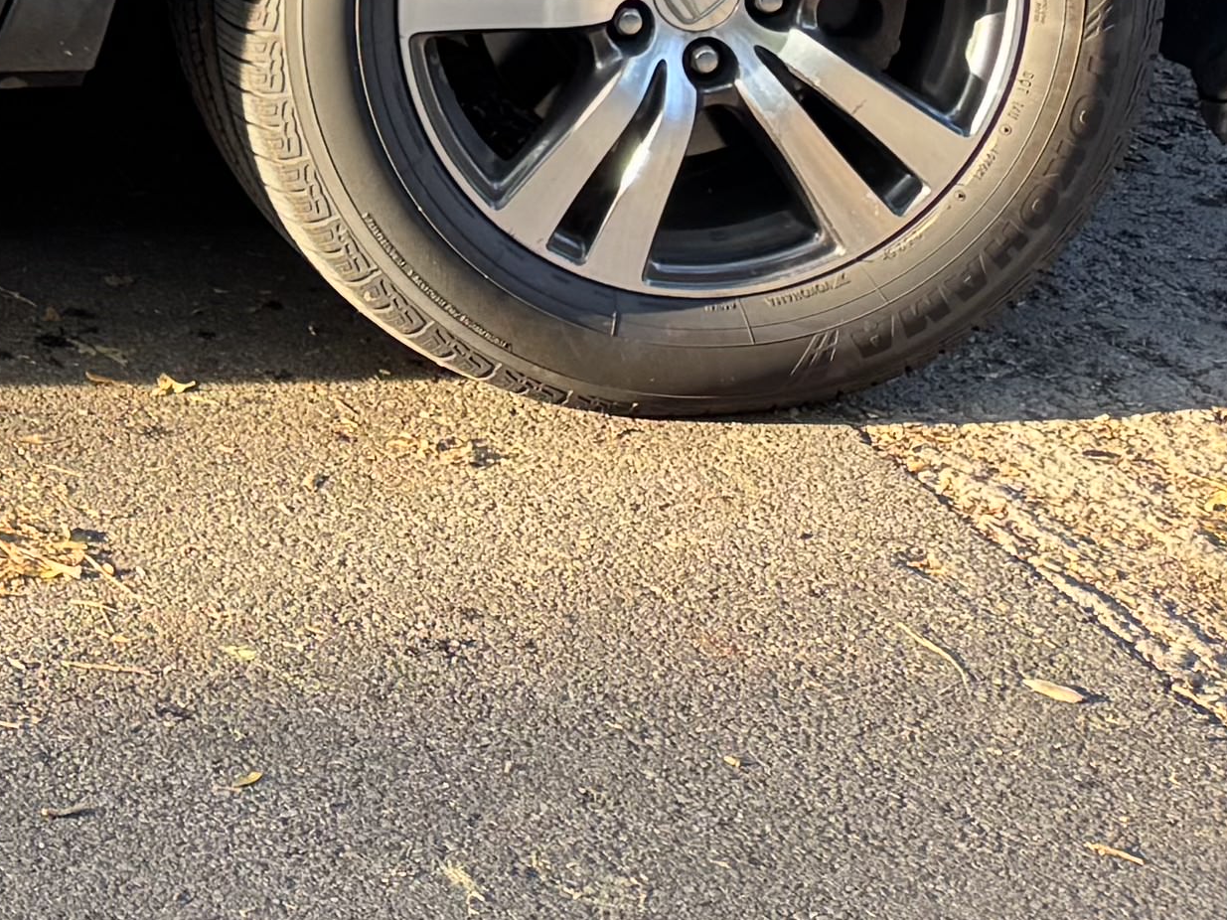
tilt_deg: -11.0
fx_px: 3934
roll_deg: +1.8
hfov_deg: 14.7
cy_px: -794
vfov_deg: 12.1
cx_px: -1199
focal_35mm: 111
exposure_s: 1/121
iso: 200
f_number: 1.78
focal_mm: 6.76
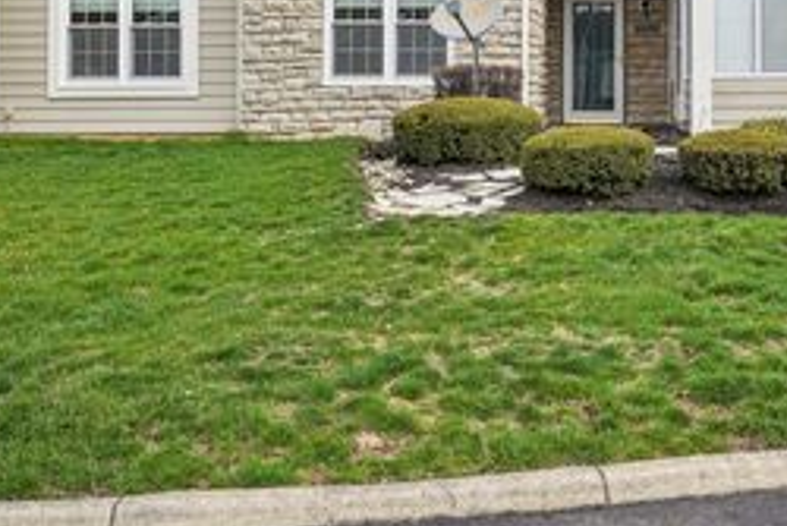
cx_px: 595
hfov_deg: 43.0
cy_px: 74
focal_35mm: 44
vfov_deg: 29.5
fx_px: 962
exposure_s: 1/125
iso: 100
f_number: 8
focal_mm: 22
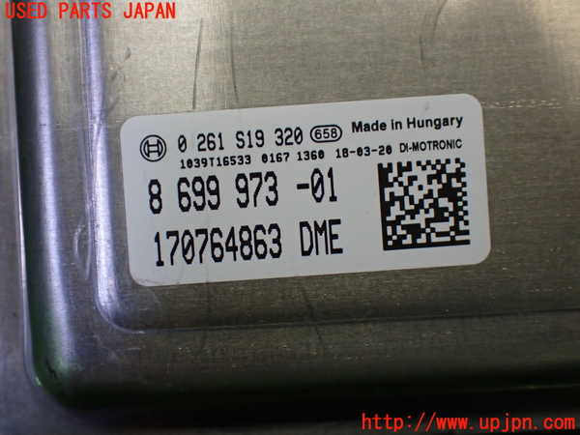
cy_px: 218
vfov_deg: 32.9
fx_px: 737
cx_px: 290
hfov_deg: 42.9
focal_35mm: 44
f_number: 2.9
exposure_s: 1/160
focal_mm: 7.84
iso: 640
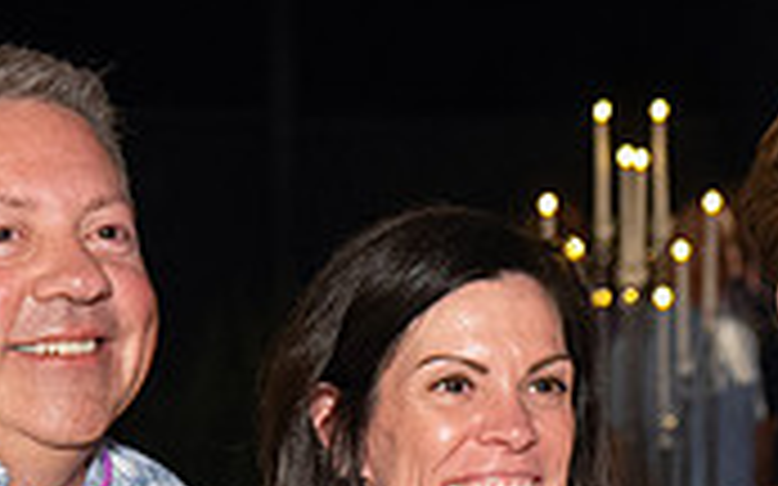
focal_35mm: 167
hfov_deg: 12.5
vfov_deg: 7.8
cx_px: 585
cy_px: 592
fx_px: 3540
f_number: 4
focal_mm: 49
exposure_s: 1/80
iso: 3200
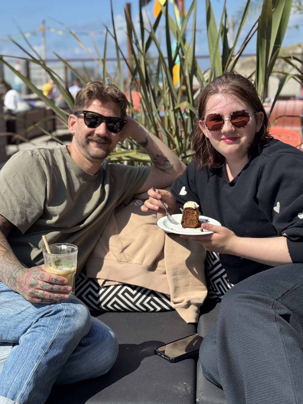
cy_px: 202
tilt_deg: -11.7
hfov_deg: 30.3
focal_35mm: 48
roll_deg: +1.1
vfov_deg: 39.7
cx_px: 152
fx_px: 560
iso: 64
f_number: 1.78
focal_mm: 6.76
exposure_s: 1/4049
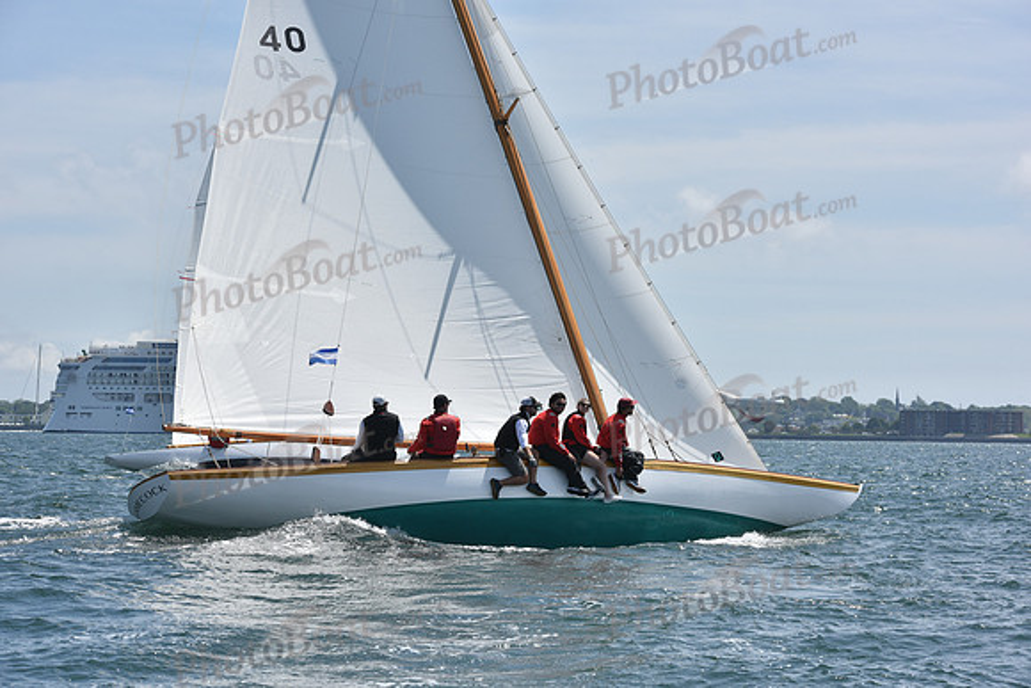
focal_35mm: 100
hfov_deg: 20.4
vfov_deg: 13.7
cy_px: 344
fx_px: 2864
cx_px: 516
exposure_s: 1/1250
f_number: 8
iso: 250
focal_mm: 100
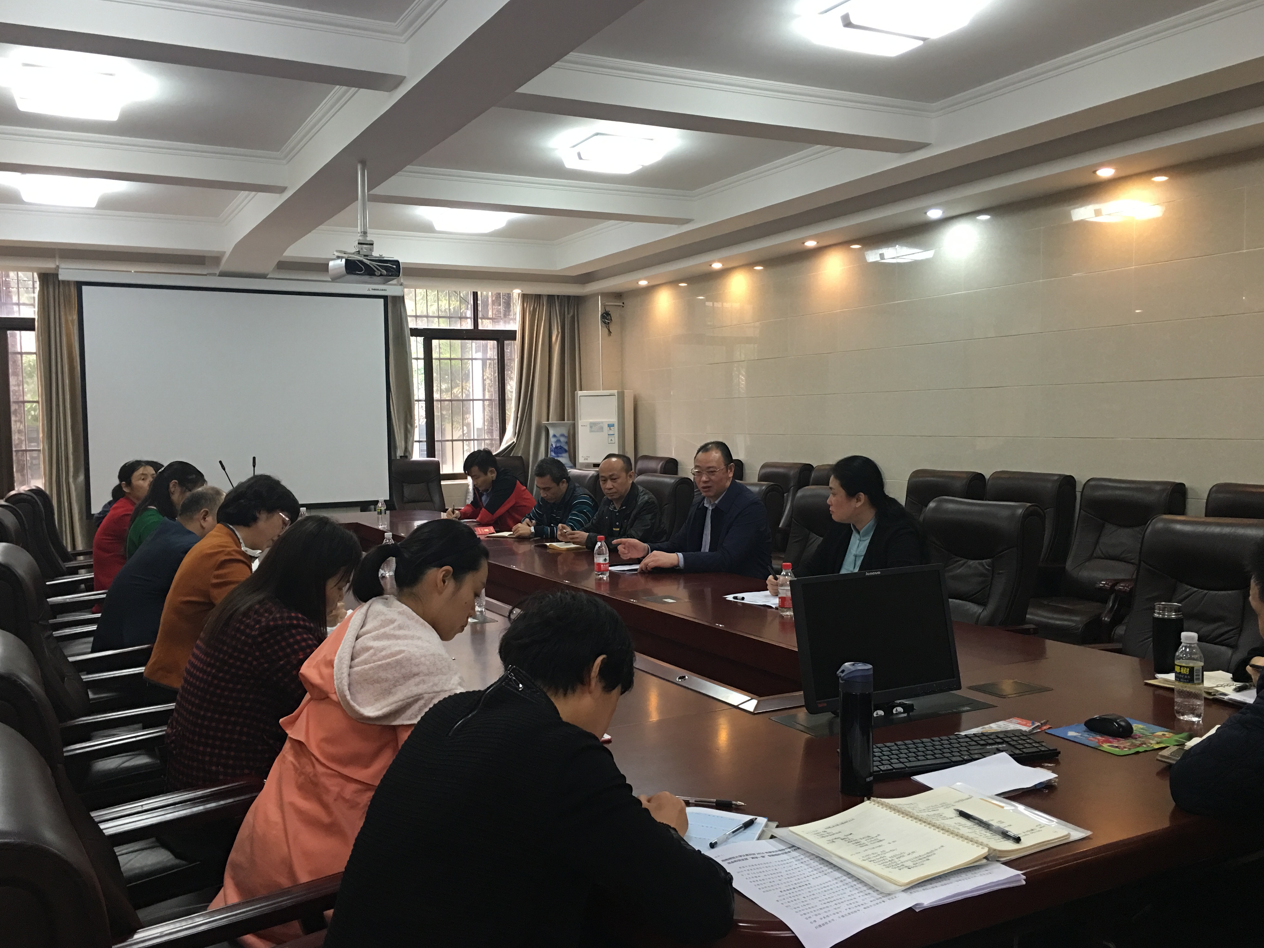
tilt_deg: -2.7
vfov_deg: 46.8
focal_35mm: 30
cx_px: 615
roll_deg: +1.2
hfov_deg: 60.0
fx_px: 1095
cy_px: 483
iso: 80
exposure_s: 1/17
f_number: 2.2
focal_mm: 4.15
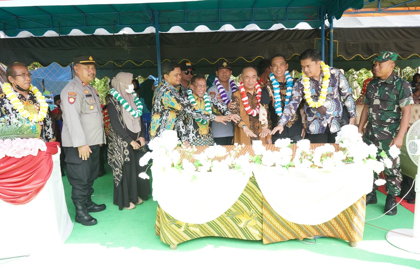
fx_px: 327
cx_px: 210
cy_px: 140
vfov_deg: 46.4
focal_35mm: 28
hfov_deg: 65.5
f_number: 9
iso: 10000
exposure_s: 1/2500
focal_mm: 28
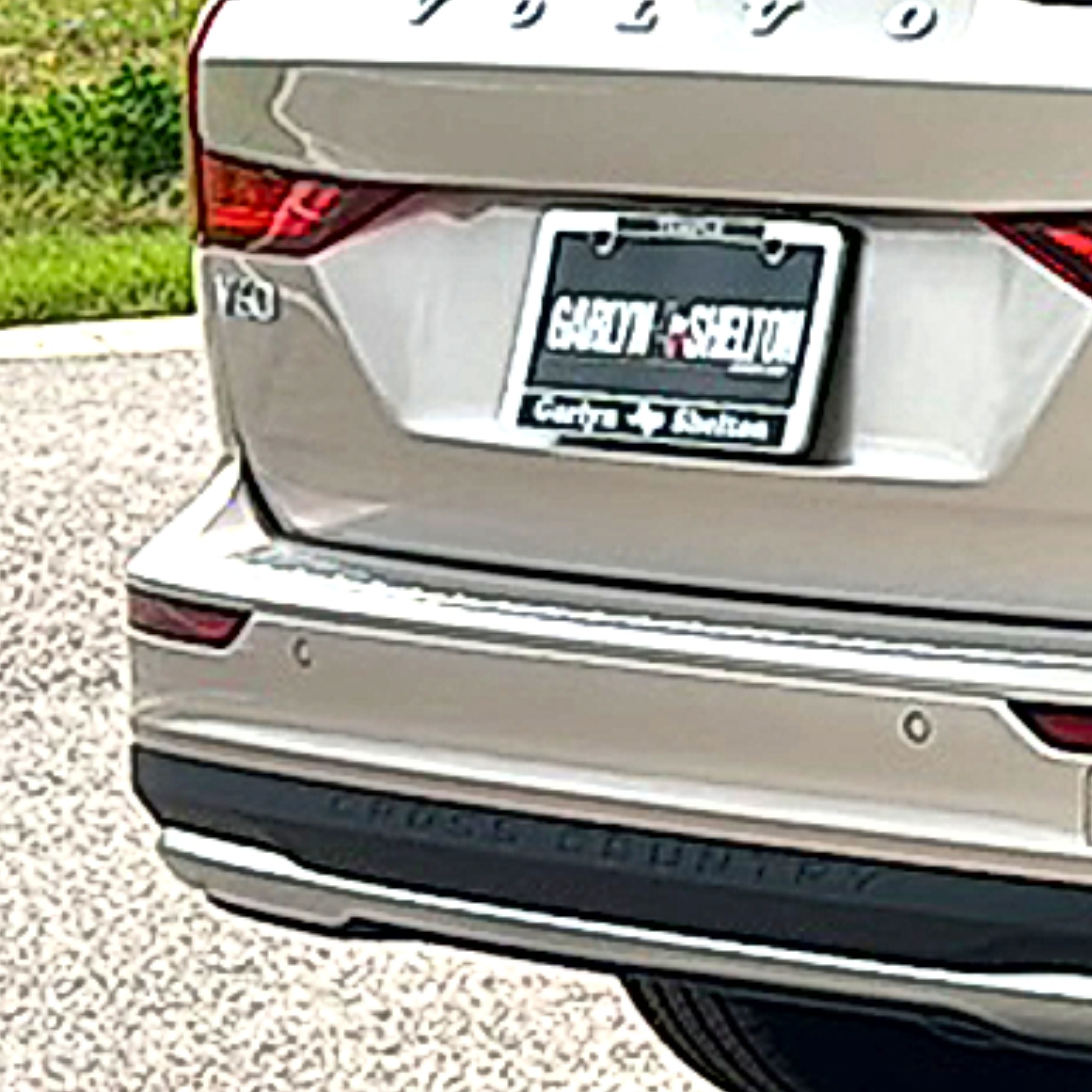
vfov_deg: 12.5
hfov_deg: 11.4
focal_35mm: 139
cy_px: 206
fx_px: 4961
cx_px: 2153
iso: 80
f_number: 1.78
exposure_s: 1/6289
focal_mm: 6.86
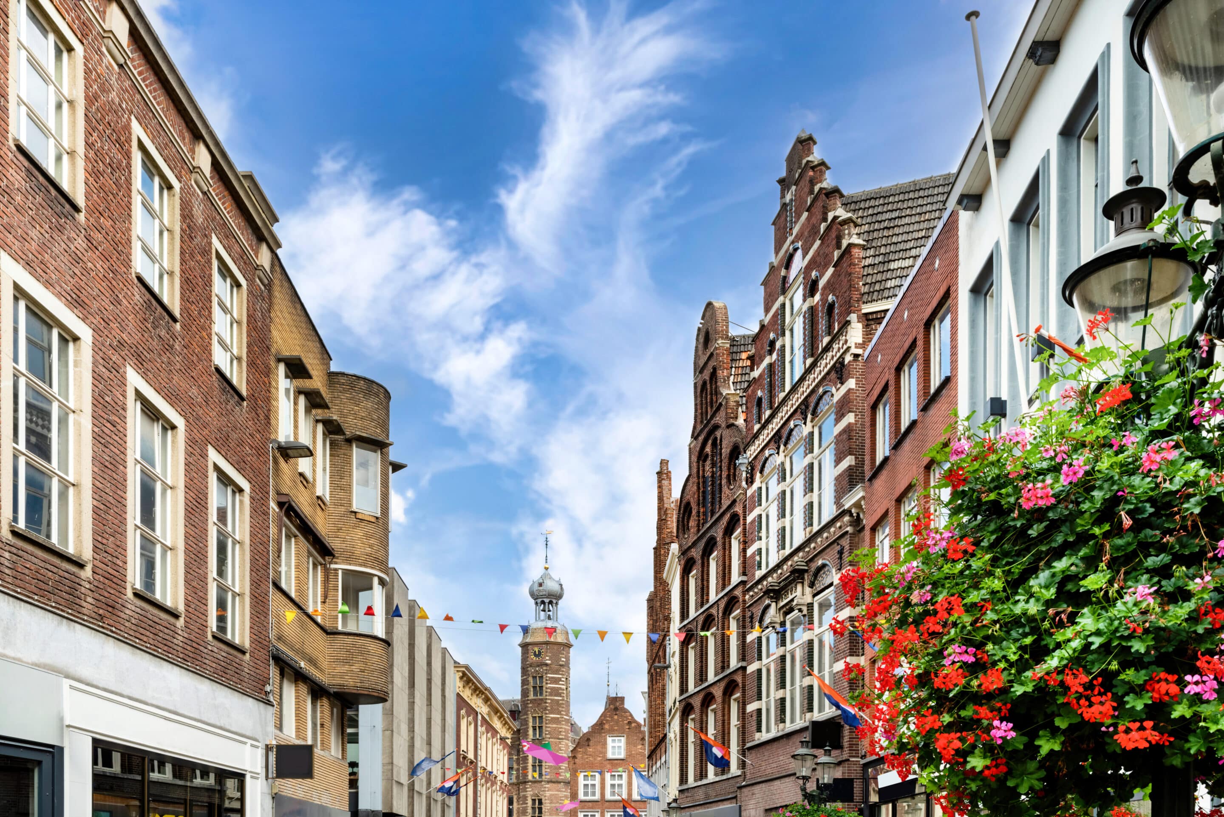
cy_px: 408
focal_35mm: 31
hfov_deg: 60.3
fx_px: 1054
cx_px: 612
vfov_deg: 42.4
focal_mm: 31
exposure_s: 1/60
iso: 200
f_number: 16
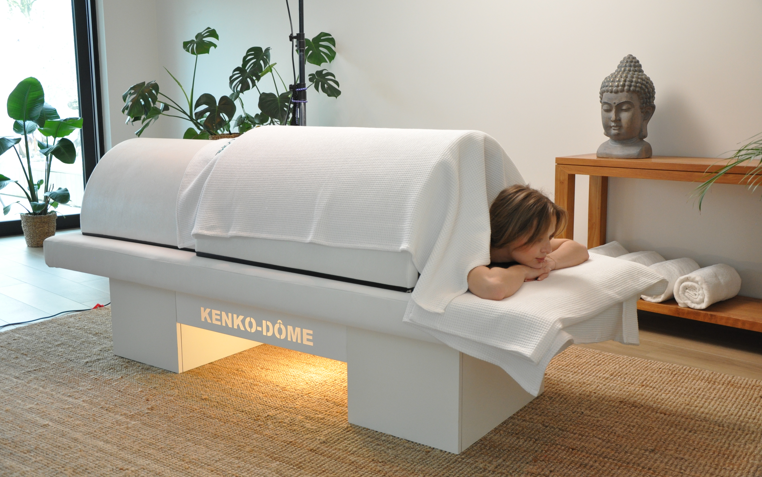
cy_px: 224
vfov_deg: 33.1
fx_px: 800
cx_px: 378
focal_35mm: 39
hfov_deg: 50.9
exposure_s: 1/100
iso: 800
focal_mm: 25
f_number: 4
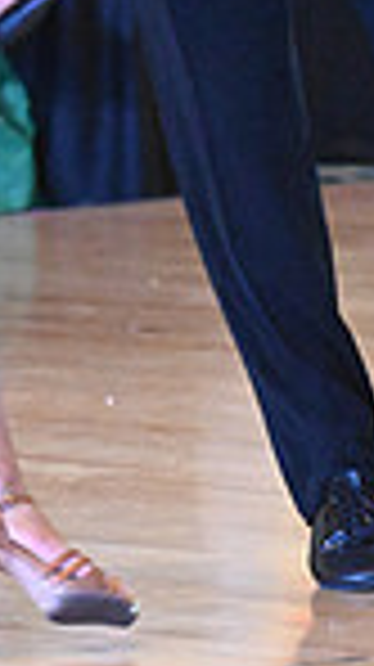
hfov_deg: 1.8
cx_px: 182
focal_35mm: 656
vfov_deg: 3.3
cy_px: -378
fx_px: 11592
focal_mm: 160
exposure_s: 1/400
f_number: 6.3
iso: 10000
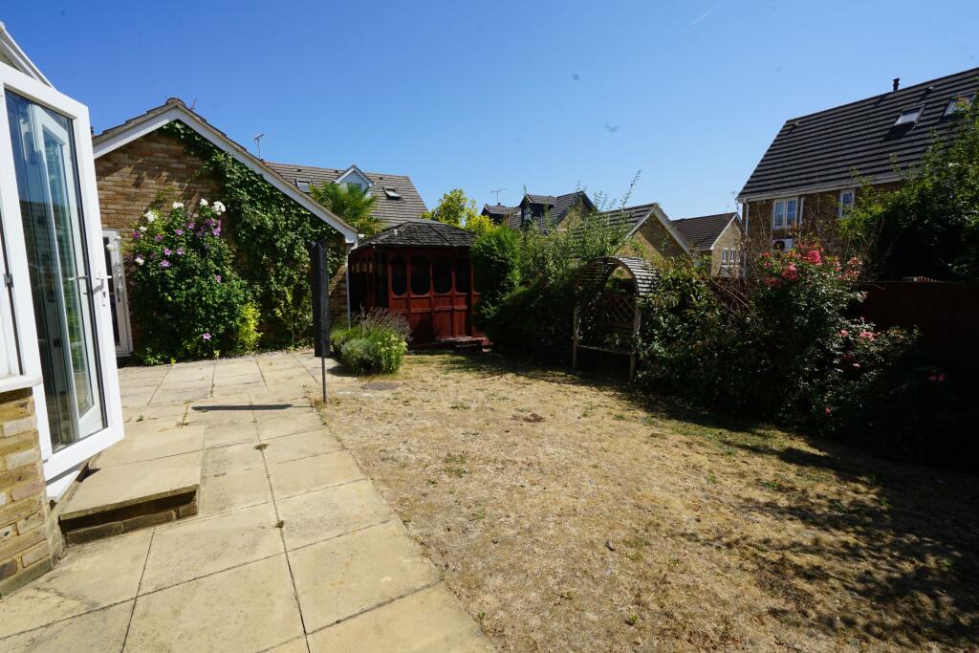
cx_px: 490
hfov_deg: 96.7
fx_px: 435
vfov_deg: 73.8
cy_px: 326
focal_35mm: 16
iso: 100
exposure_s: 1/100
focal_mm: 16
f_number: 14
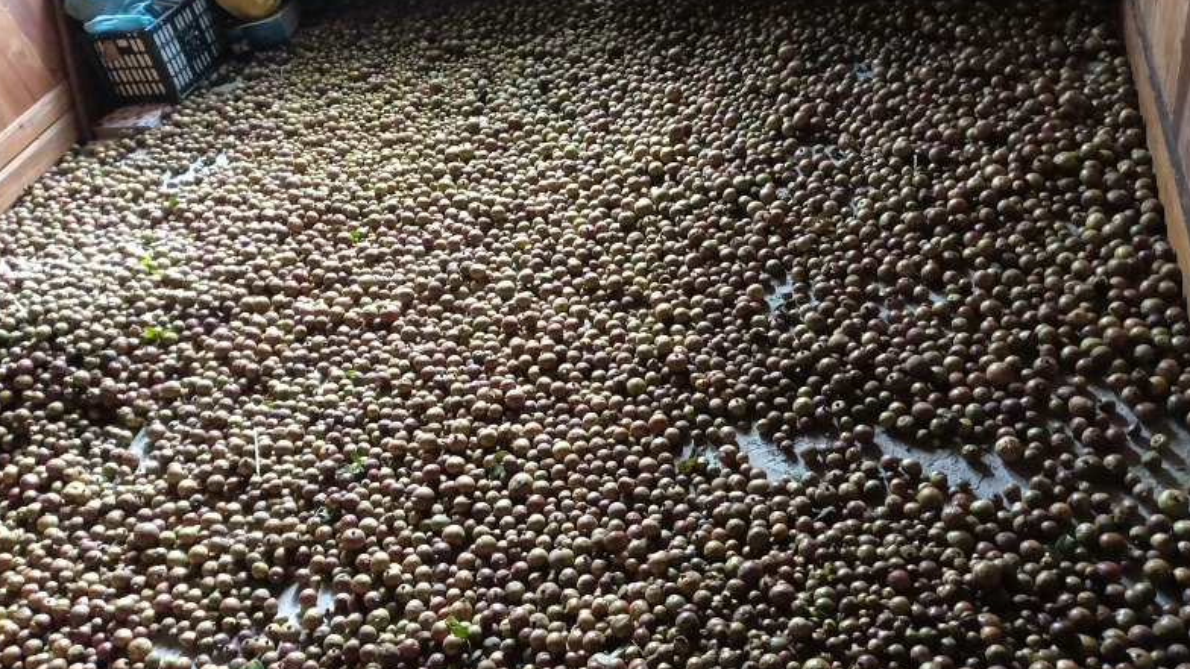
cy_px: 316
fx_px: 947
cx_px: 592
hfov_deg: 64.3
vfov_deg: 38.9
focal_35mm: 30
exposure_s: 1/33.3
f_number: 1.8
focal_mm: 3.61
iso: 640
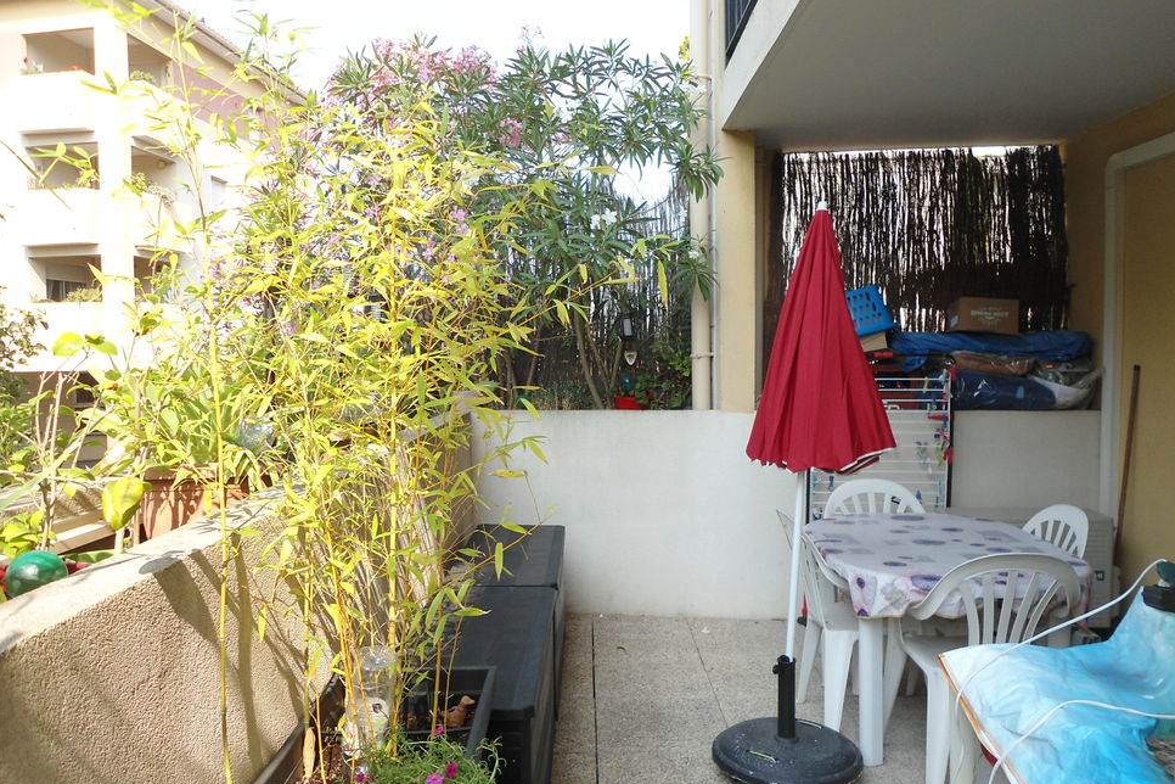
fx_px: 914
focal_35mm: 28
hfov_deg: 65.5
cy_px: 455
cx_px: 606
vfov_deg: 46.2
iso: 80
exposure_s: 1/320
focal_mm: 4.7
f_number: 2.8
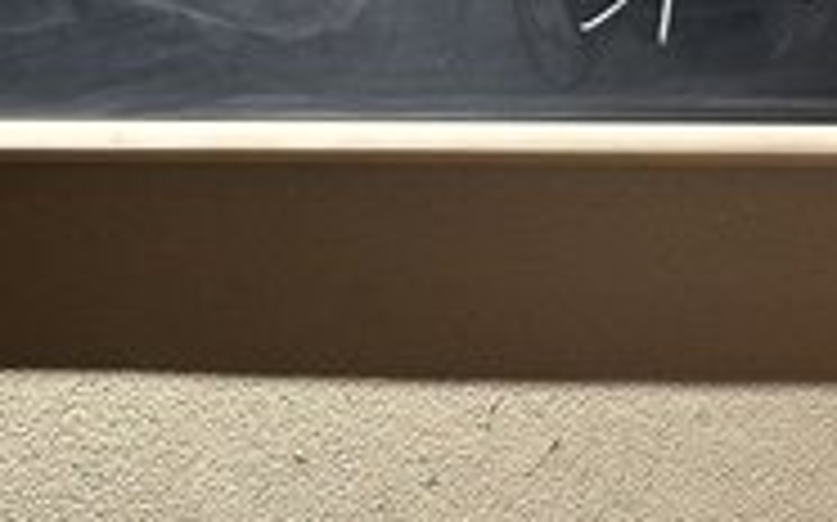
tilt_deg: +11.2
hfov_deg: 11.8
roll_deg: -3.1
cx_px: 936
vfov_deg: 7.3
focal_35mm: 175
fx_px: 3990
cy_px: -302
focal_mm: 6.86
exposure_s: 1/40
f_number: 1.78
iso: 200
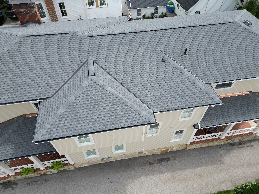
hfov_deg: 71.6
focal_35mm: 24
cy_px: 97
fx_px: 180
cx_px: 130
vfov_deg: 56.8
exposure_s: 1/1000
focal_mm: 6.72
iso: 100
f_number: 1.7
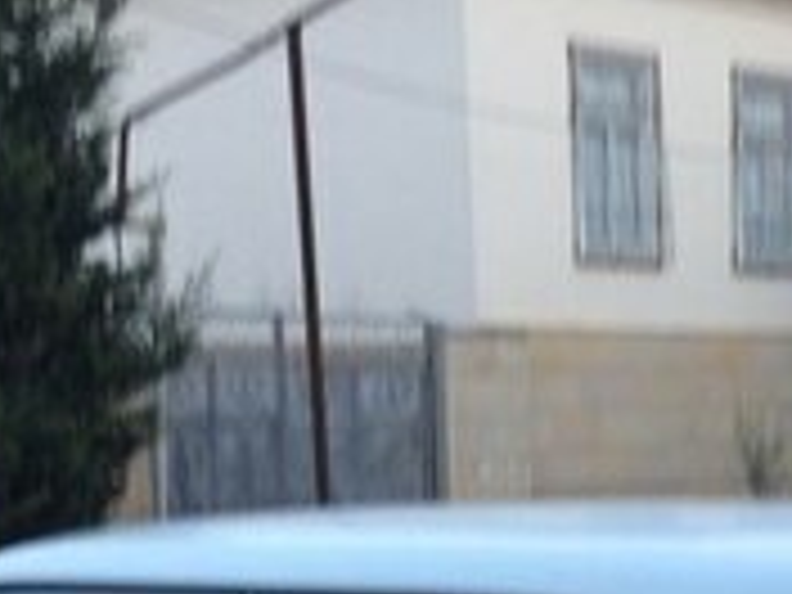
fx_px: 2494
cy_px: 1109
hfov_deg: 17.5
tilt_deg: -17.6
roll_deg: +0.5
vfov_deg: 12.3
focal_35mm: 109
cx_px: 842
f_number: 2.2
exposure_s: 1/50
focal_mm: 4.15
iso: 50
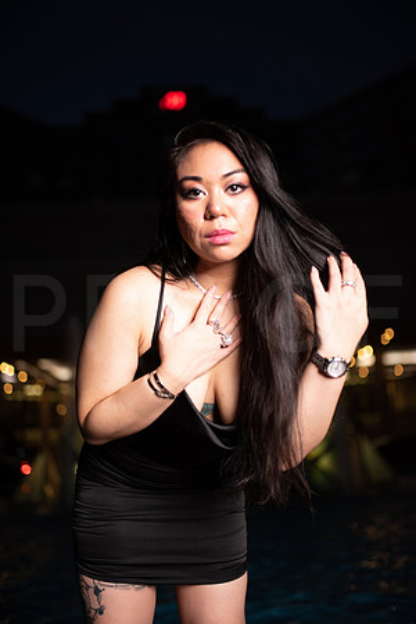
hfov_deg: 37.9
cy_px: 312
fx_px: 607
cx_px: 208
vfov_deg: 54.4
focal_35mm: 35
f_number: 1.4
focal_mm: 35
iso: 800
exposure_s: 1/640
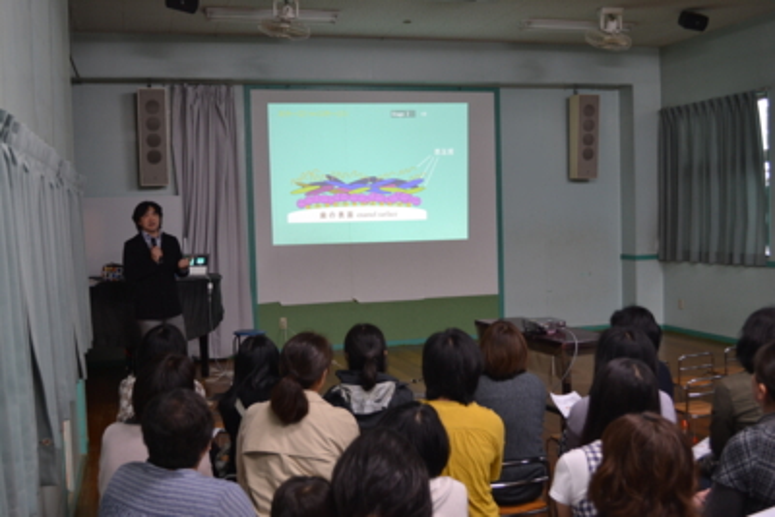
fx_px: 840
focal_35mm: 39
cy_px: 258
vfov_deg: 34.2
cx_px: 388
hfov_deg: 49.5
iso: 450
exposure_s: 1/15
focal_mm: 26
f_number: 4.2
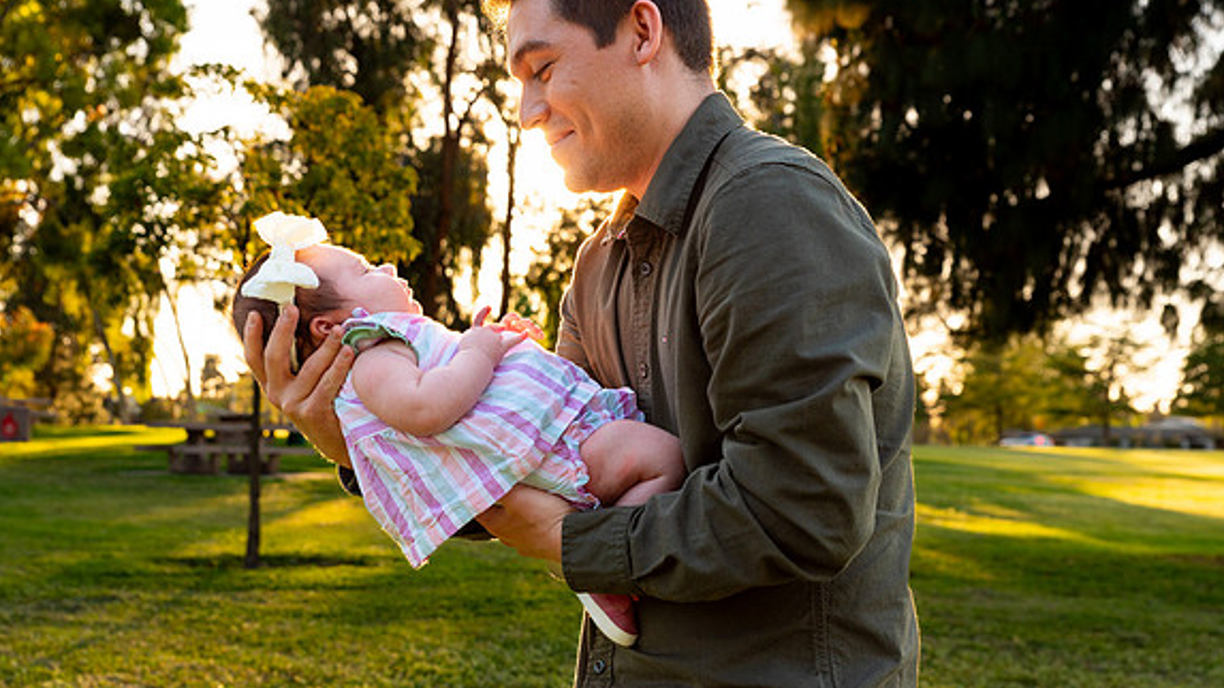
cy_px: 296
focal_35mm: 53
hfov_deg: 39.2
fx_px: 1720
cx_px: 615
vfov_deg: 22.6
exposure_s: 1/320
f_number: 5.6
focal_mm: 50
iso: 200
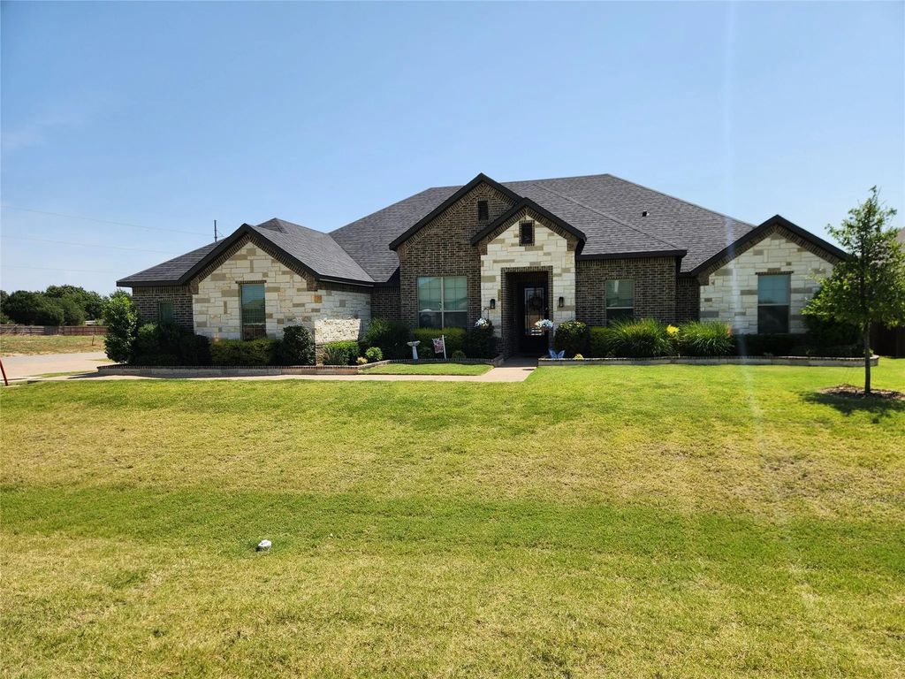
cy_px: 340
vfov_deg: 58.9
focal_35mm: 23
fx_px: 601
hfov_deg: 73.9
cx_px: 452
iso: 20
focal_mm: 5.4
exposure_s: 1/2384
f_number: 1.8
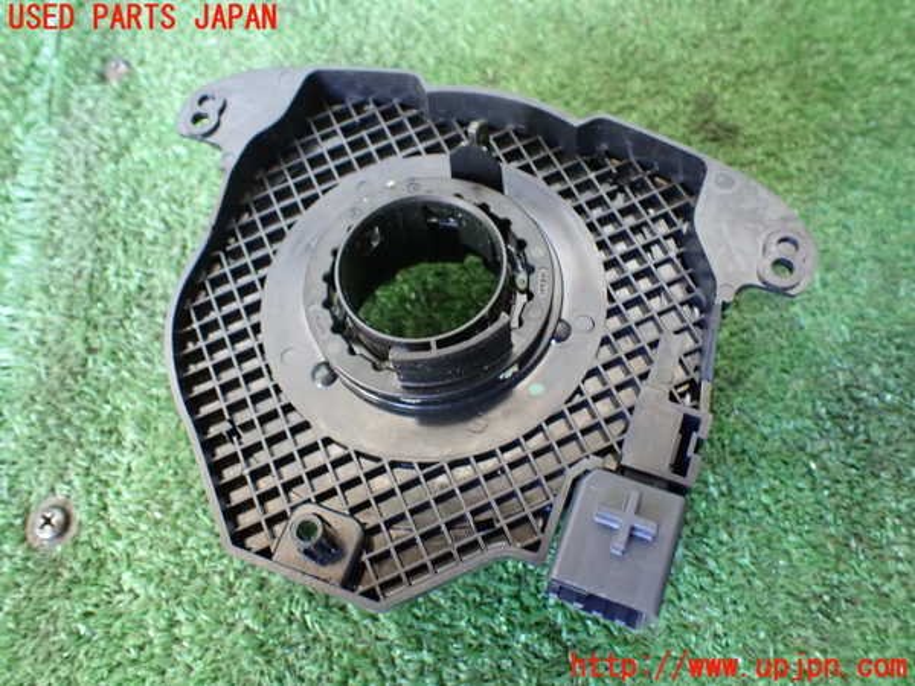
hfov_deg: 60.0
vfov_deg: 46.8
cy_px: 343
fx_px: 793
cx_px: 458
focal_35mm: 30
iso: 800
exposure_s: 1/40
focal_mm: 5.4
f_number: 2.3
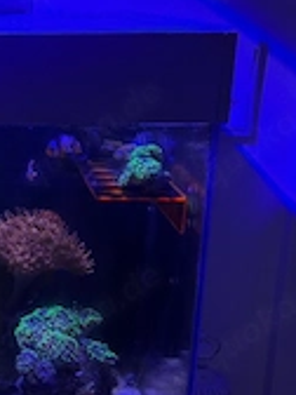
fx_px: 650
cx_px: -38
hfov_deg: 23.9
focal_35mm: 57
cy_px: 160
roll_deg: -0.2
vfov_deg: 33.7
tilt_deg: -14.0
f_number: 1.78
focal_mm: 6.76
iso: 250
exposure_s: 1/89
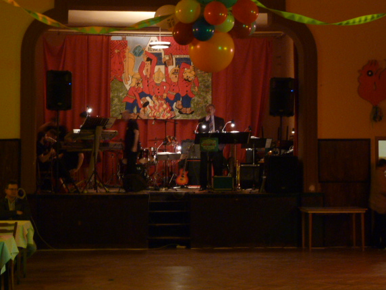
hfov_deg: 26.0
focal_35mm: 75
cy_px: 137
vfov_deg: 19.6
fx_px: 836
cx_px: 173
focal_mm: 11
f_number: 4.1
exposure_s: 1/4
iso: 400
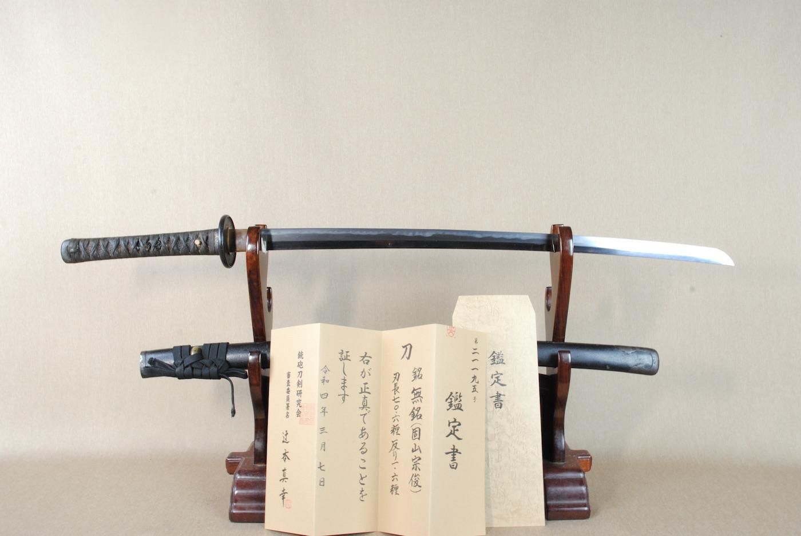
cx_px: 400
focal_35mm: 30
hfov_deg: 61.9
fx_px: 668
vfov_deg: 43.7
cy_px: 268
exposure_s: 1/2
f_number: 11
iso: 400
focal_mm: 20
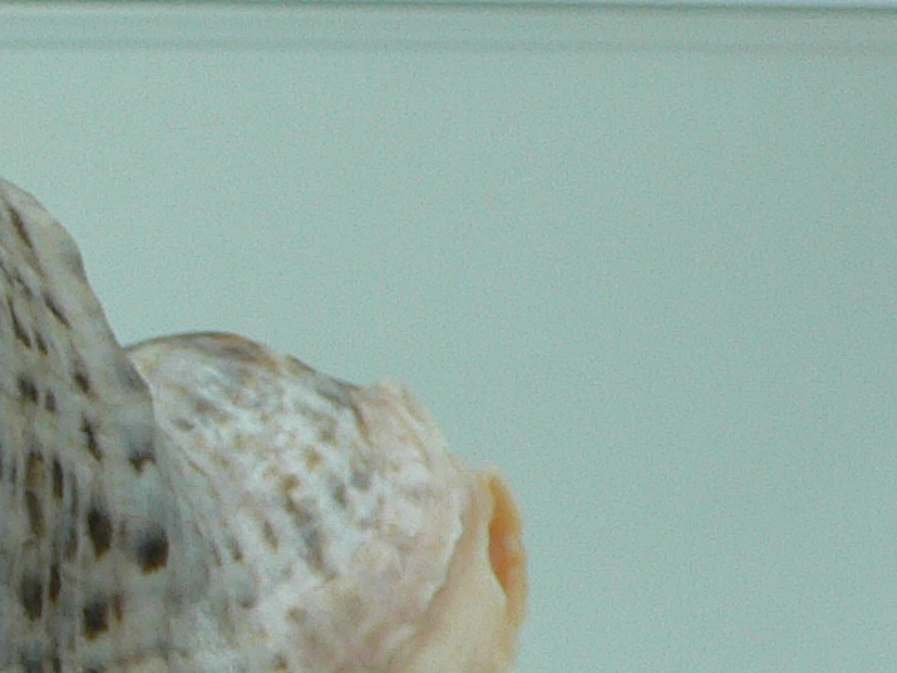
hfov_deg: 15.5
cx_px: -461
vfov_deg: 12.6
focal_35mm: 117
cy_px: 527
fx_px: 3031
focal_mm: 4.6
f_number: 2.8
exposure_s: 1/60
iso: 100
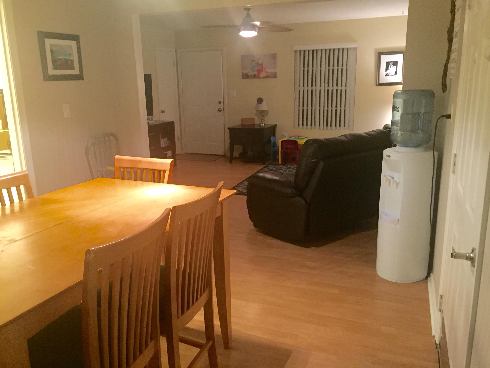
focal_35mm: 29
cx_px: 245
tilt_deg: -13.9
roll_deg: +0.1
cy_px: 184
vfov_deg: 48.2
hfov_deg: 61.7
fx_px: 411
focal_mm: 4.15
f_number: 2.2
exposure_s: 1/17
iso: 250
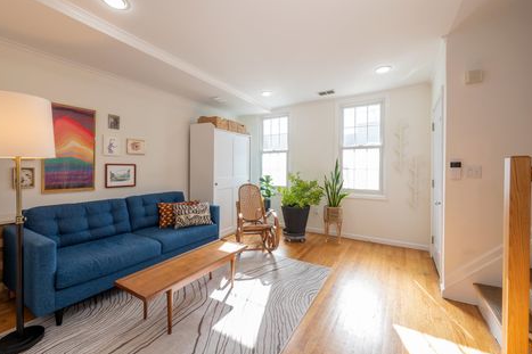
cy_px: 169
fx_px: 222
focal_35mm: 15
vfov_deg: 77.2
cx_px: 256
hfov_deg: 100.4
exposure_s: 1/10
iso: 100
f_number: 7.1
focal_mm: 14
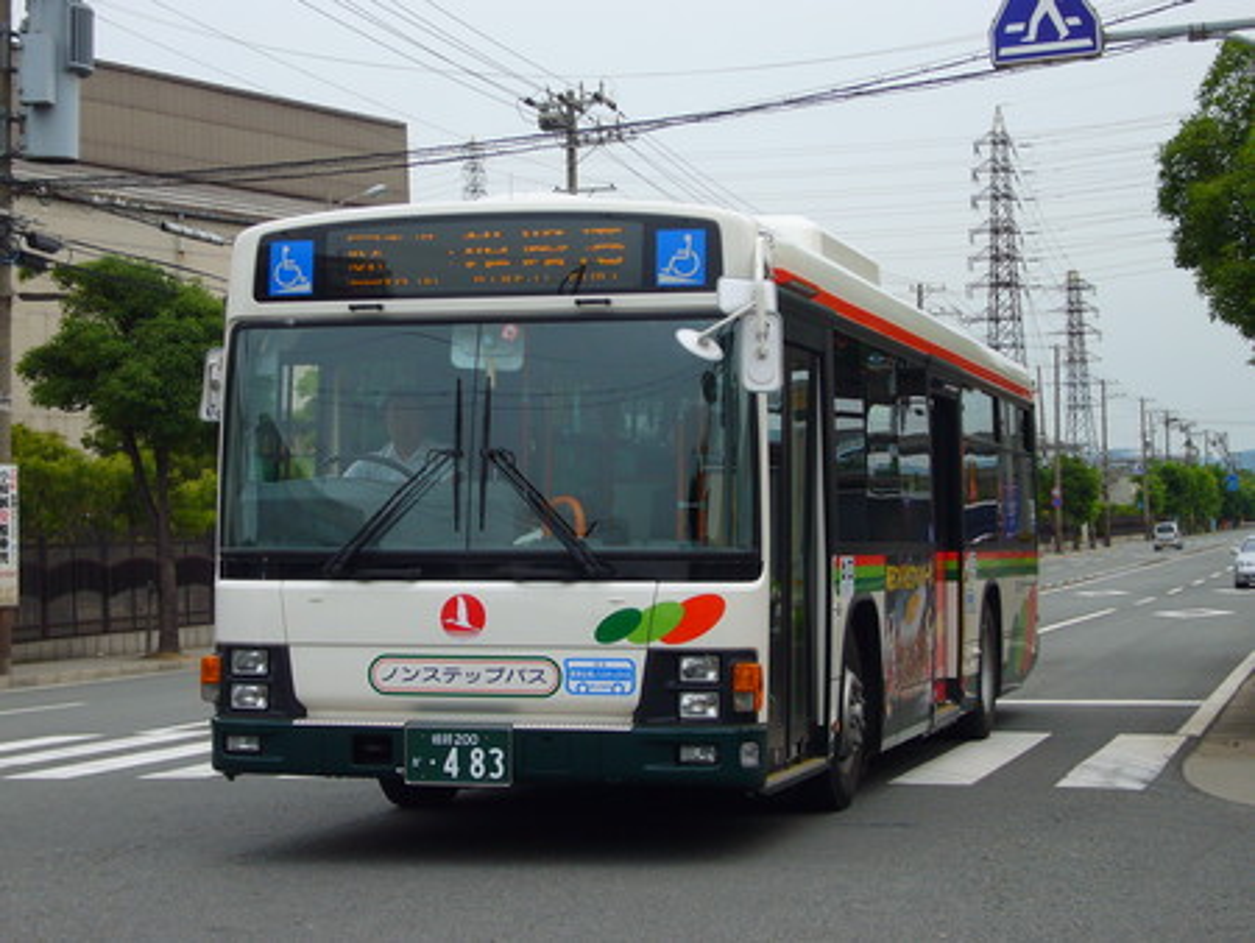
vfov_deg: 20.2
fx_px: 2648
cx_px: 628
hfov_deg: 26.7
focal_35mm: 73
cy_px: 472
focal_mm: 12
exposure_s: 1/400
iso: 80
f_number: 4.5
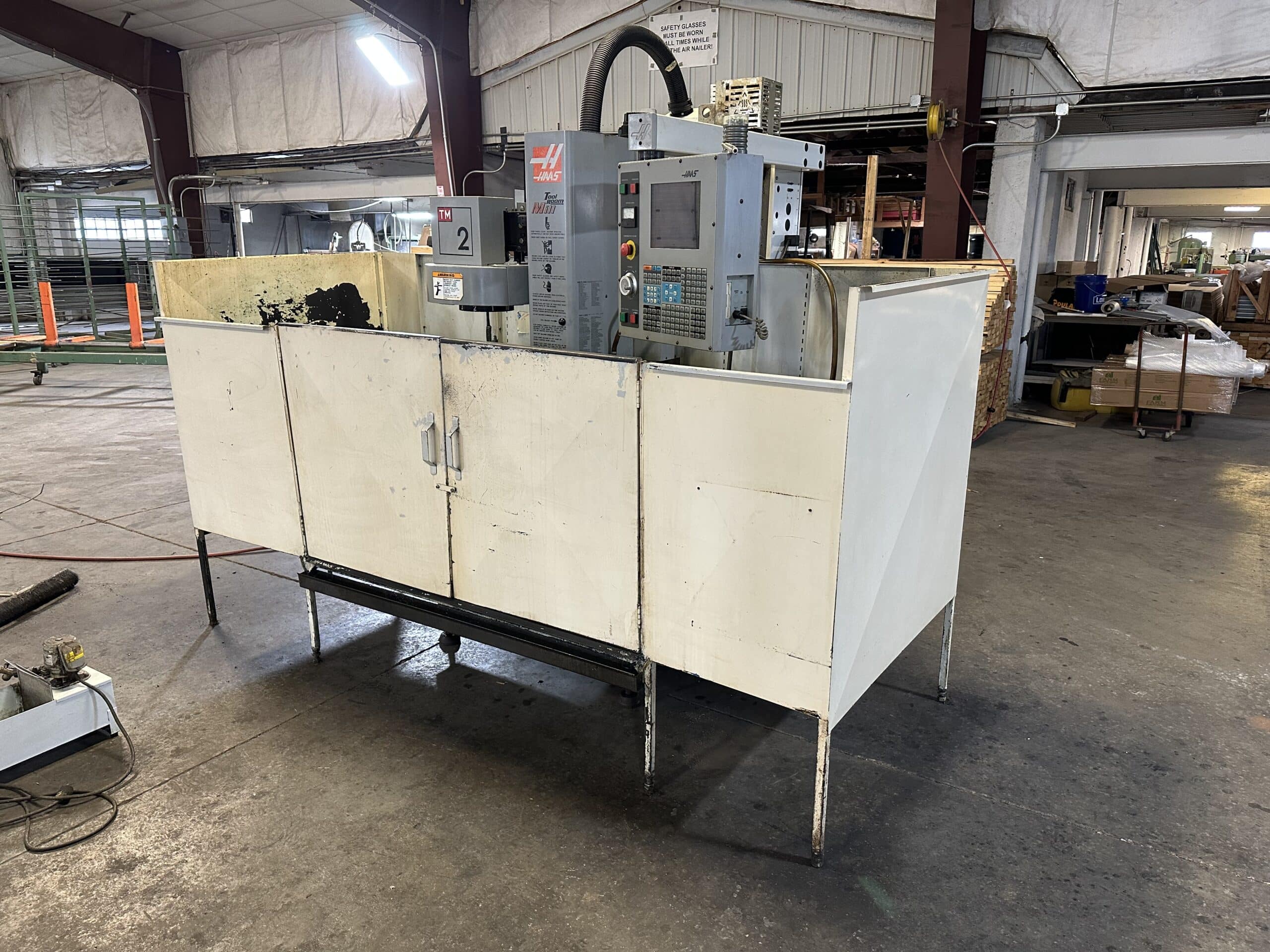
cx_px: 635
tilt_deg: -13.4
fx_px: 881
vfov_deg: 56.8
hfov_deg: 71.6
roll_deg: -0.9
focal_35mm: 24
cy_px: 476
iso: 250
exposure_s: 1/60
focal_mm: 6.86
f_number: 1.78
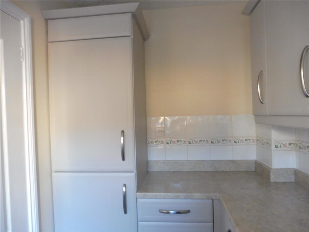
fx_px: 214
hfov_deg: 71.6
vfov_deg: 56.8
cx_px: 154
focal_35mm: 24
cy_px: 116
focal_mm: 4.3
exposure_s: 1/20
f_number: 3.3
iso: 400
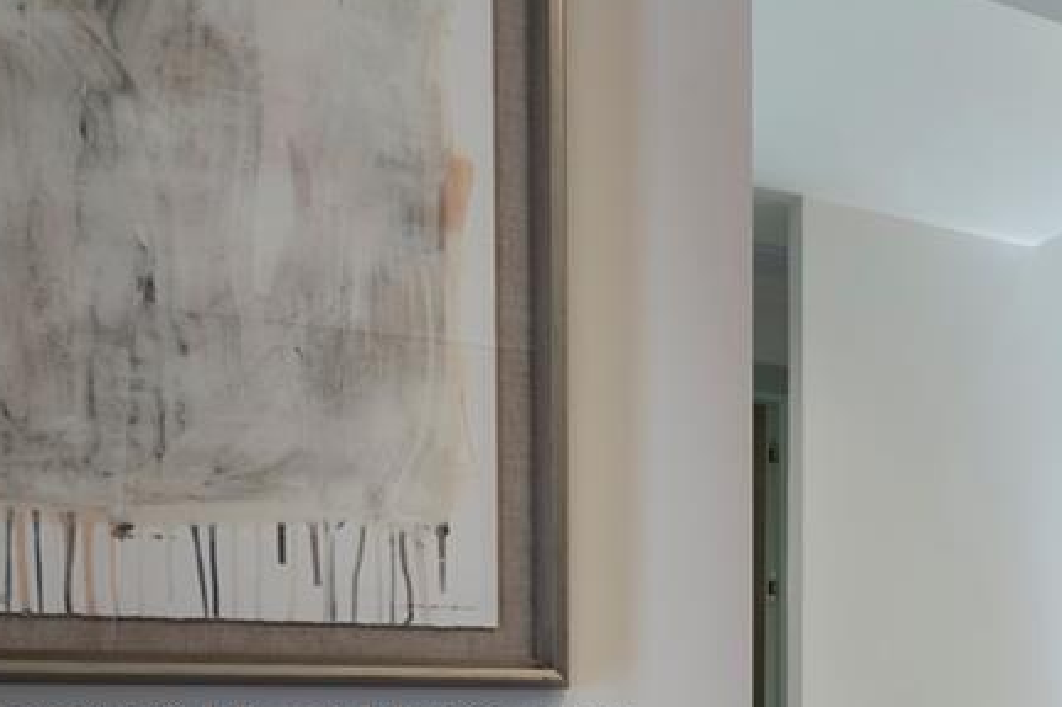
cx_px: 1821
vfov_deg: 24.6
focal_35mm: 52
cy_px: 733
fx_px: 1533
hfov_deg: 23.6
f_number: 10
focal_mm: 14
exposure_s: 1/8
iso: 100
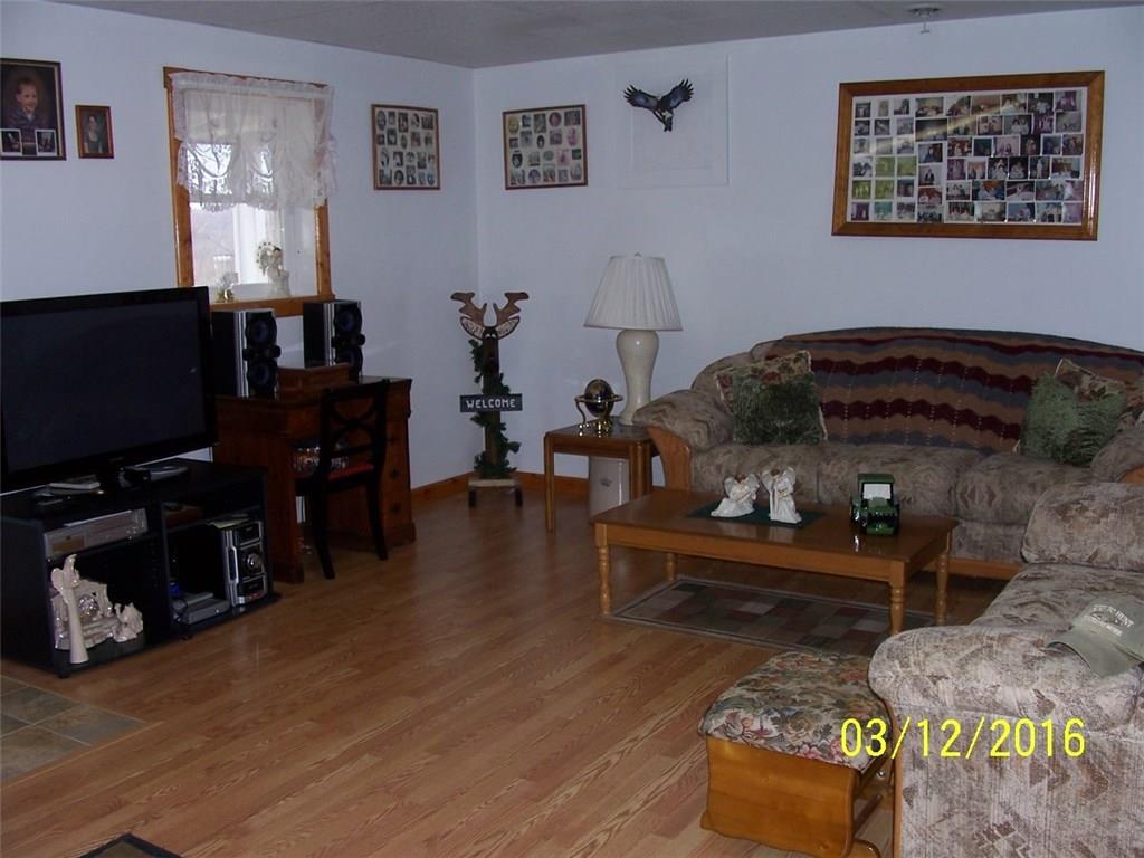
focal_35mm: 35
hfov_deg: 52.6
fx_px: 1157
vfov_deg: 40.7
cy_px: 429
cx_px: 572
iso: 80
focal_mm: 6
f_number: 2.8
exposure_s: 1/60
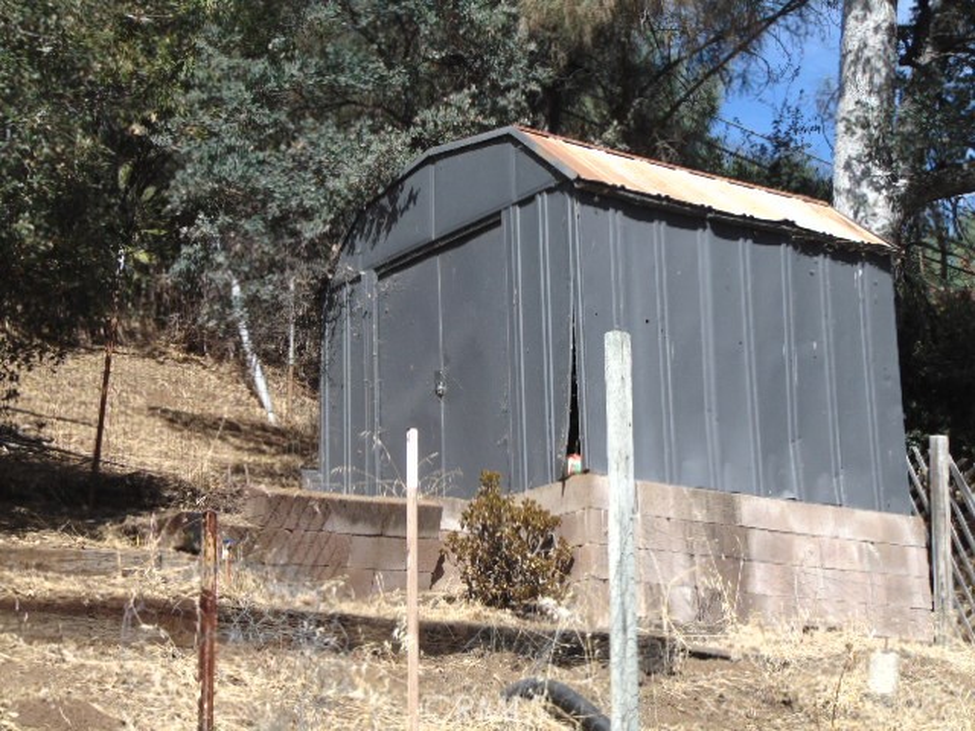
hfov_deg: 27.4
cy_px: 366
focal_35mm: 71
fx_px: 2000
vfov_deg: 20.7
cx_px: 488
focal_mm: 12.8
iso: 80
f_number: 3.7
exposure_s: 1/640
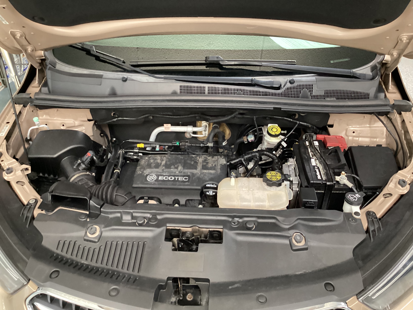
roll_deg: +0.2
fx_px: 370
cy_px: 155
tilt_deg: -37.0
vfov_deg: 45.4
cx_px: 206
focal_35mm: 31
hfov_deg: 58.4
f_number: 2.4
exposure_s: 1/30
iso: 500
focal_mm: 3.3
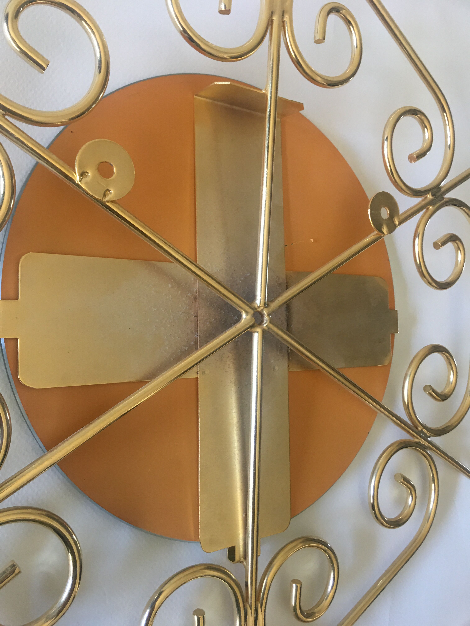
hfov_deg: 48.2
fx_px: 525
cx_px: 235
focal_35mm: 29
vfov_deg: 61.7
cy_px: 313
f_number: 2.2
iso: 50
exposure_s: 1/17
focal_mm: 4.15
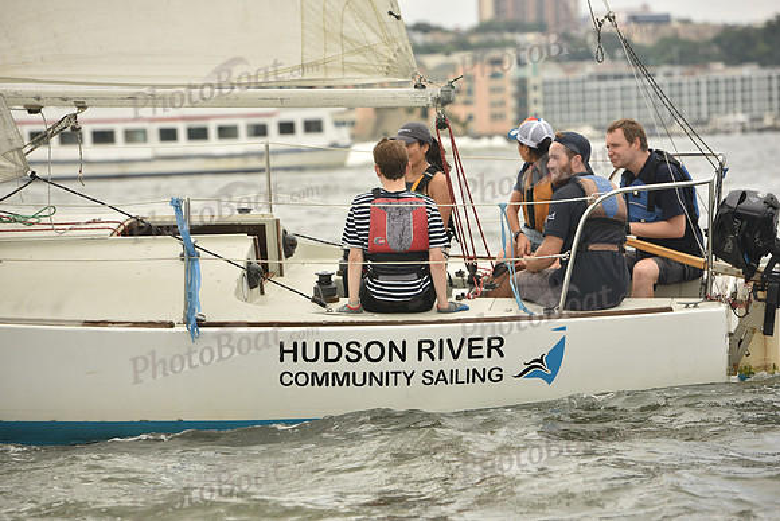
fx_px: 3684
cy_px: 260
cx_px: 390
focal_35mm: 170
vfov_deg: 8.1
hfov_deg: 12.1
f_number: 5.6
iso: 320
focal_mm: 170
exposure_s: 1/1250
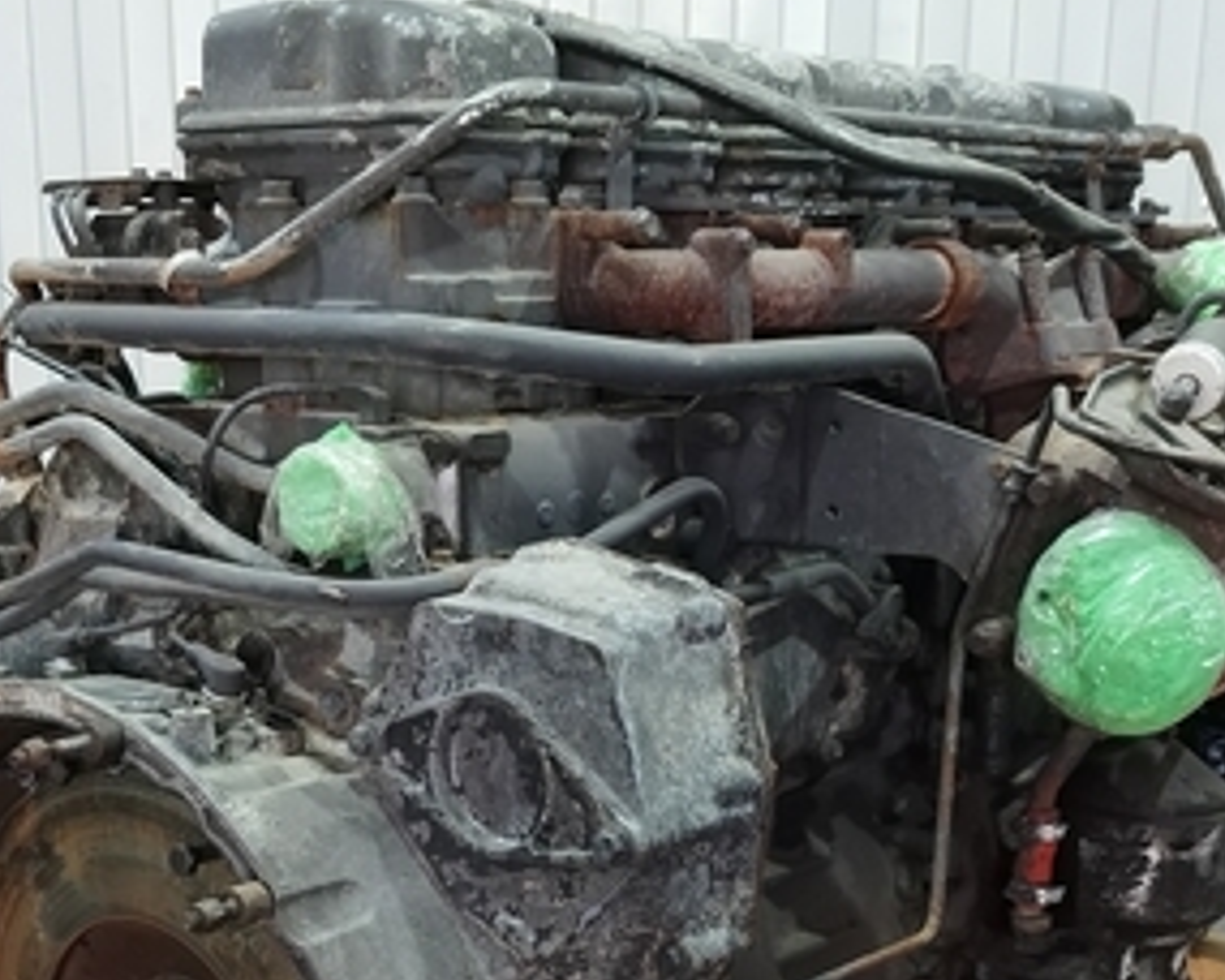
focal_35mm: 57
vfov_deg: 26.3
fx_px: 2067
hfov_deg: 33.0
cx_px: 589
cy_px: 748
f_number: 1.8
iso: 1118
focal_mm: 6.24
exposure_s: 1/100
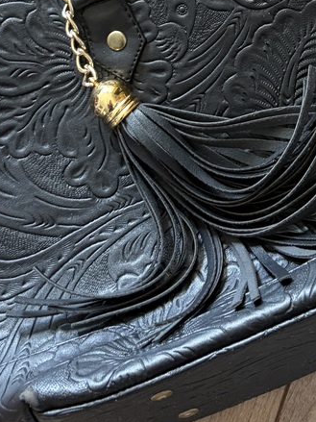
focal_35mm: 79
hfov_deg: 18.5
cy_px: -66
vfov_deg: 23.0
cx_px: 252
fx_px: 962
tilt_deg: -84.5
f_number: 1.6
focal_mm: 5.96
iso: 200
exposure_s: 1/60
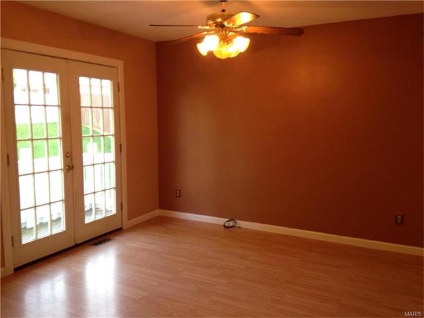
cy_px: 159
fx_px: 404
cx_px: 212
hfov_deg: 55.4
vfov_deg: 42.9
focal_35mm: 33
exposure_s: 1/20
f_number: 2.4
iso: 100
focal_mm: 4.12
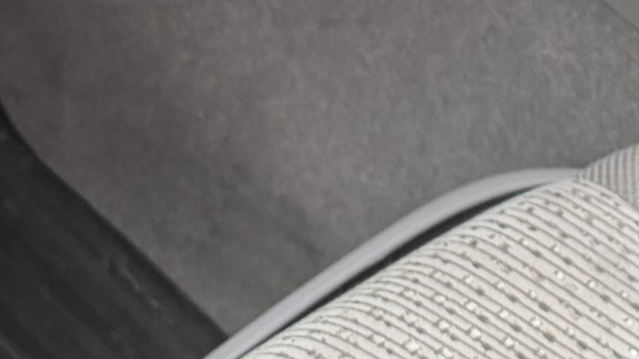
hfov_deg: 14.2
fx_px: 2558
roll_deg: -1.7
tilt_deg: -26.0
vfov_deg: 7.3
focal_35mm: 151
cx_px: 488
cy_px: -630
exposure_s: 1/121
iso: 160
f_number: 1.78
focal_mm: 6.76
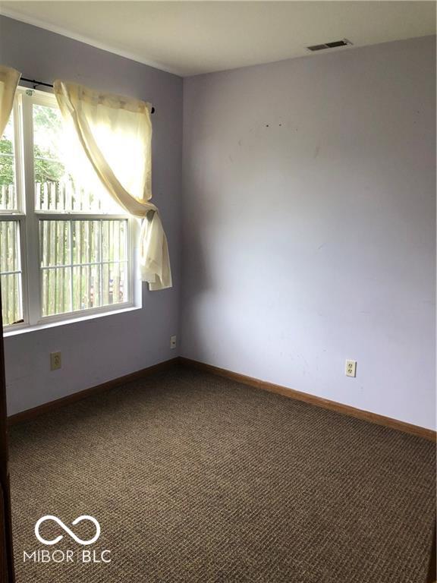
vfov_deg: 63.4
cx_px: 218
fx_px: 471
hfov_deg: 49.7
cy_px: 292
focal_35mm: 28
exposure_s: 1/40
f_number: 1.8
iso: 25
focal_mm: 3.99
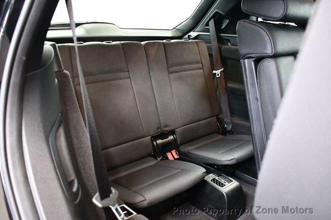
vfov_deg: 42.3
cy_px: 110
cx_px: 166
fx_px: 285
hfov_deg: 60.3
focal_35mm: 31
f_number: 3.8
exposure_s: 1/60
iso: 12800
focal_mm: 21
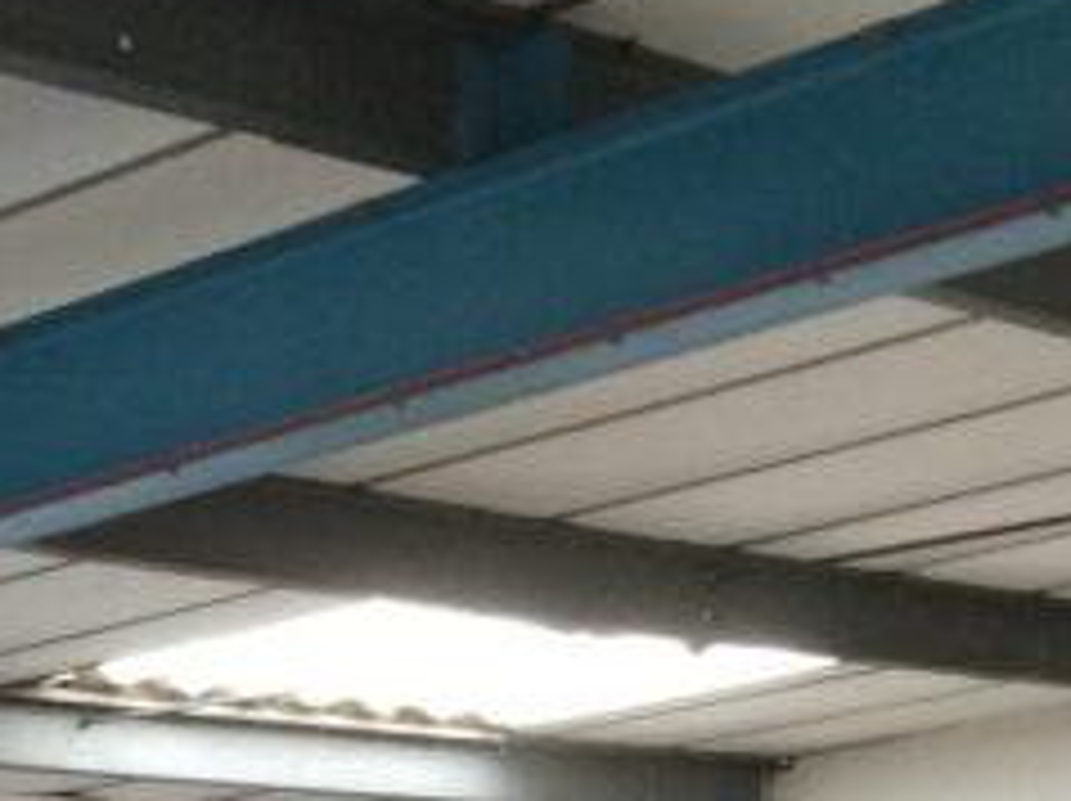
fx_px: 3864
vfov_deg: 11.0
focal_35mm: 125
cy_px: 1449
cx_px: -508
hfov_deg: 14.7
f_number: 2.2
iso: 64
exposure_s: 1/30
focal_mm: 4.15
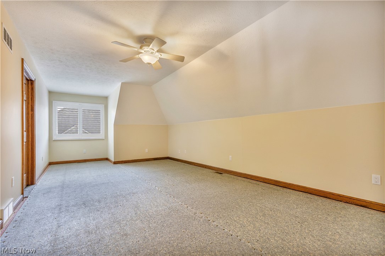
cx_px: 192
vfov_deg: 73.7
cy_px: 128
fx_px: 171
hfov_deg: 96.8
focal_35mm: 16
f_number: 4
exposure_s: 1/50
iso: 400
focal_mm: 16
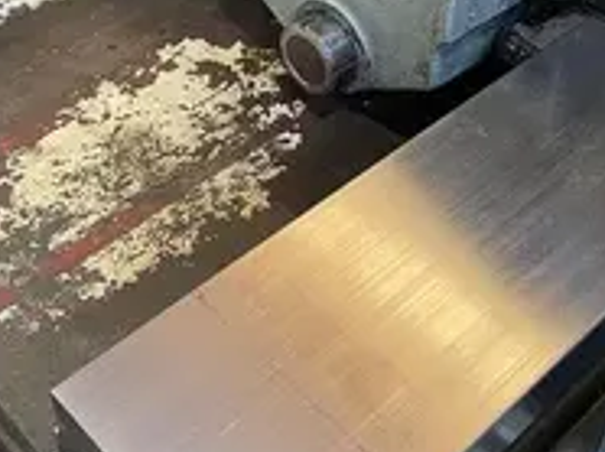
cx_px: 270
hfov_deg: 34.4
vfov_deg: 25.8
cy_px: 130
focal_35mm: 56
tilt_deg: -40.8
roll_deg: +1.0
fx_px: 977
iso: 250
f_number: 1.6
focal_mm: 4.2
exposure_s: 1/60
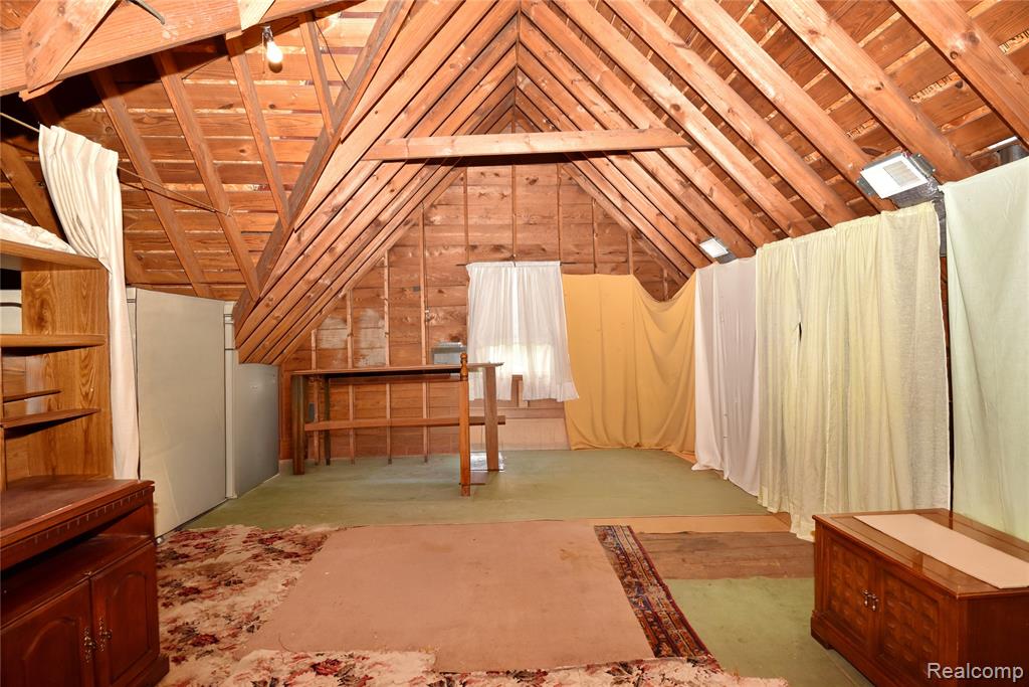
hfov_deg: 93.3
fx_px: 486
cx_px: 514
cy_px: 344
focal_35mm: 17
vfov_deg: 70.5
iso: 800
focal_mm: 17
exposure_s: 1/60
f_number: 9
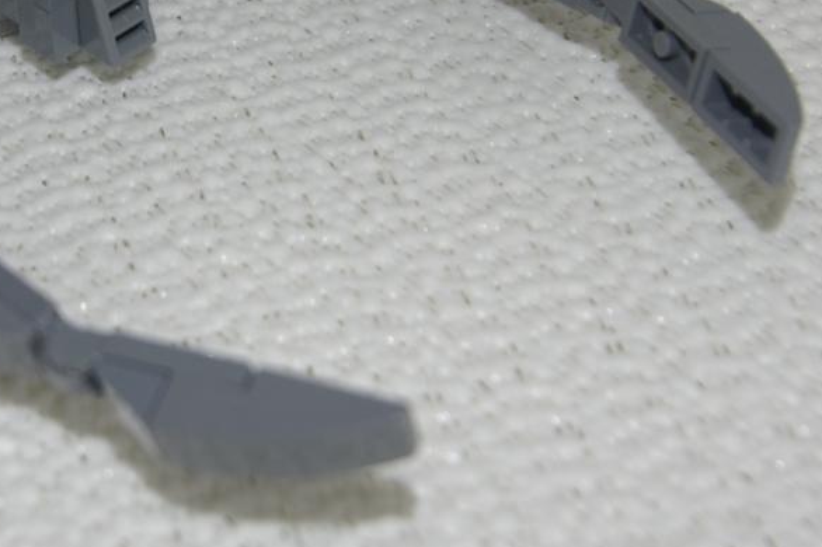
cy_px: -13
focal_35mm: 108
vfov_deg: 12.5
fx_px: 2467
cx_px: 69
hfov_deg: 18.6
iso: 200
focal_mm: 33
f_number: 6.3
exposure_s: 1/50
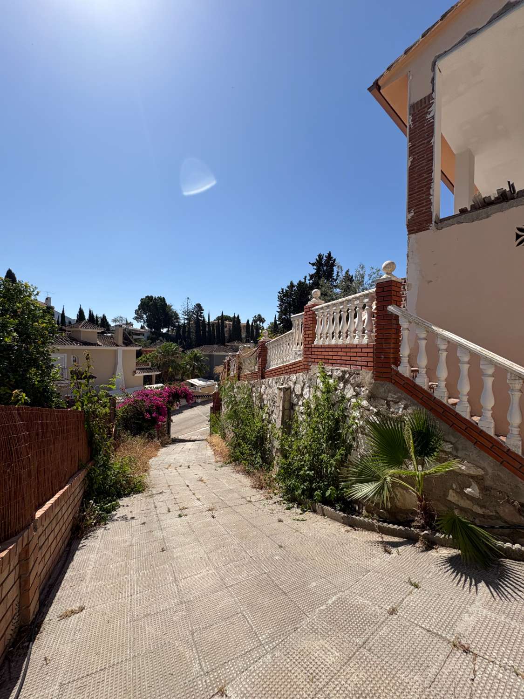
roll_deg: -2.9
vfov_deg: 102.1
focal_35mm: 14
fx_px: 283
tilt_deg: +1.9
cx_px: 262
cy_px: 350
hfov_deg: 85.7
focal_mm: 2.22
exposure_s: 1/2146
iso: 50
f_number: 2.2
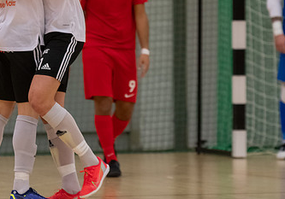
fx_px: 4614
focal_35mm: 574
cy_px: 8
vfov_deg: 2.5
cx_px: 77
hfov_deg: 3.5
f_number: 3.2
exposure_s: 1/800
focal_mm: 185
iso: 1400
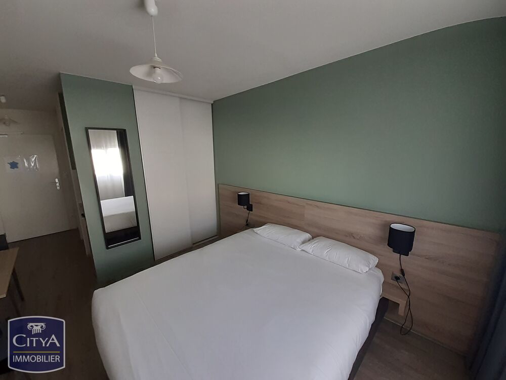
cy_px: 190
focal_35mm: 13
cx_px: 253
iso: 125
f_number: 2.2
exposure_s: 1/50
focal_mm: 1.13
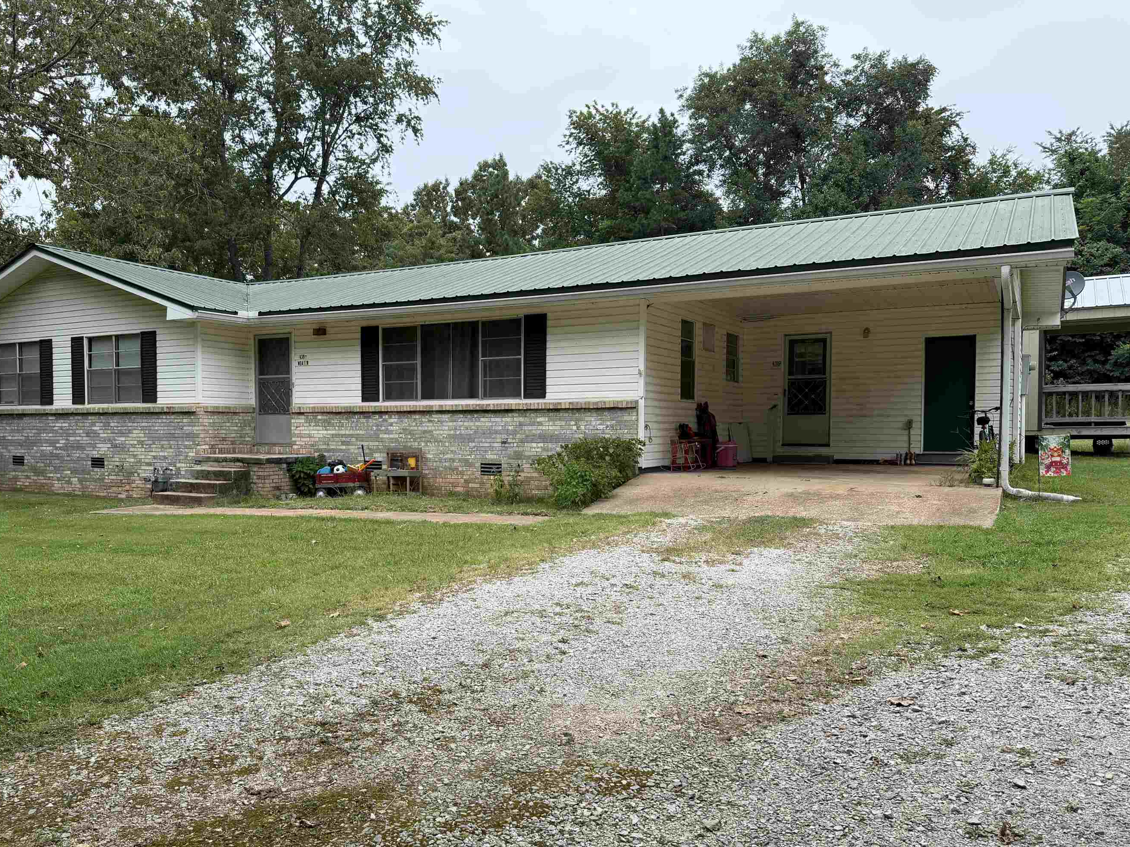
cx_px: 482
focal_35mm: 28
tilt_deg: -2.9
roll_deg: -0.1
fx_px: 914
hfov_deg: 63.1
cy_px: 471
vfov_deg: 49.7
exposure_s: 1/2000
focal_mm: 6.76
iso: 100
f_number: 1.78
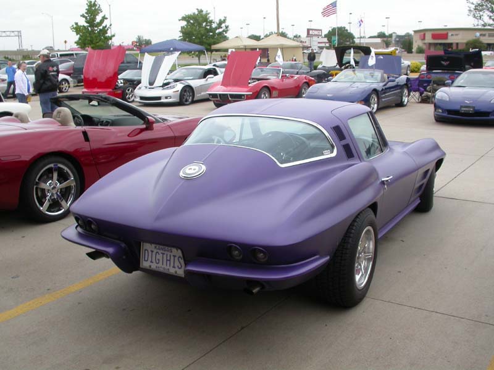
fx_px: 542
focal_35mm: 38
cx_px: 247
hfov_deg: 49.0
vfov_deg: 37.7
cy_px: 185
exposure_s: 1/180
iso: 100
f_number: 5.3
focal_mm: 7.85
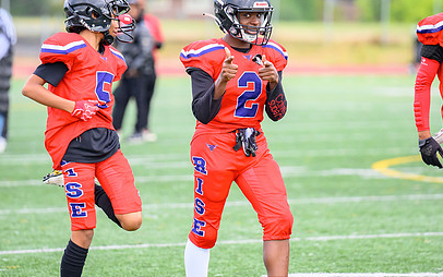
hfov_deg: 6.2
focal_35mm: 337
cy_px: 136
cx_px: 226
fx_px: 4070
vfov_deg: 3.9
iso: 800
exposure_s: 1/1000
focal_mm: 185
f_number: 2.8
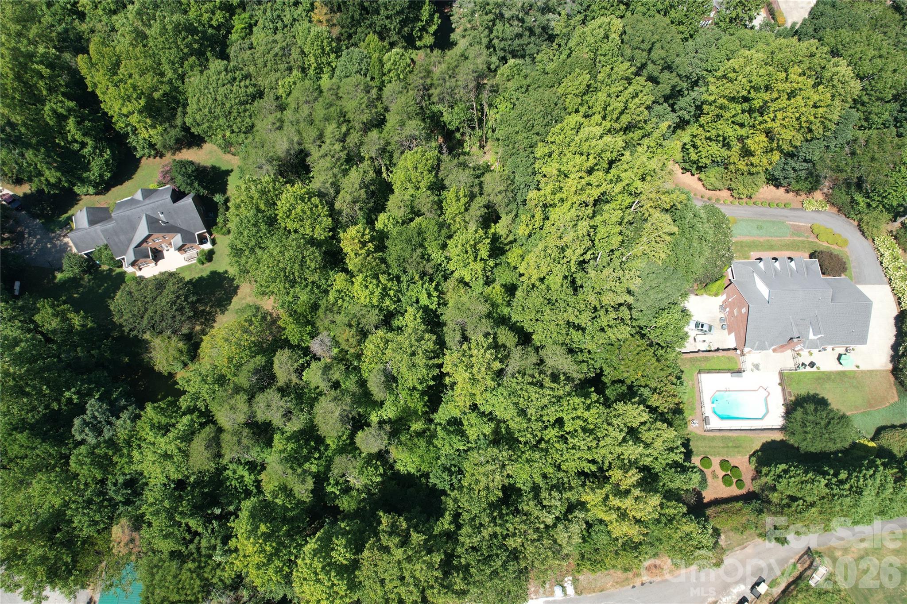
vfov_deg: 57.2
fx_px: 554
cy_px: 302
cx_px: 454
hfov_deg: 78.6
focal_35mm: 22
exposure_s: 1/1000
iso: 100
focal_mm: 8.38
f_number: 2.8
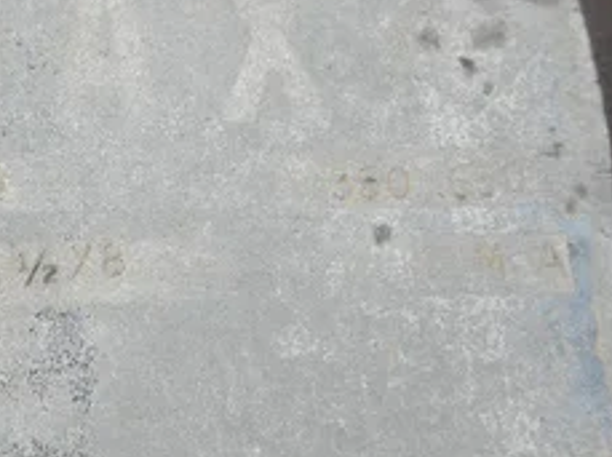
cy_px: 208
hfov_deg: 37.0
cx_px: 88
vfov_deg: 29.6
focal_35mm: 49
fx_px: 865
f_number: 3
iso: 64
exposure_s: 1/250
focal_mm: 5
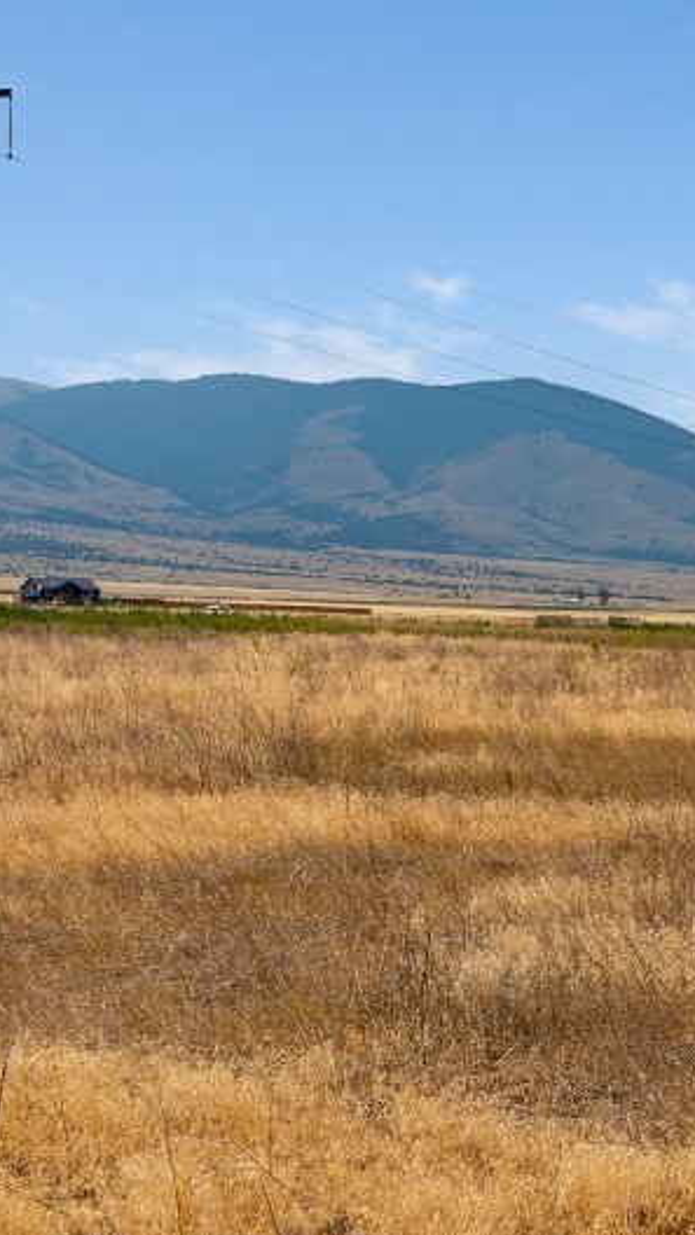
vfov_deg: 26.5
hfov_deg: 14.4
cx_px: 927
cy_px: 727
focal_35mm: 80
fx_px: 2621
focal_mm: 35
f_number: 10
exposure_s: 1/160
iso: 100
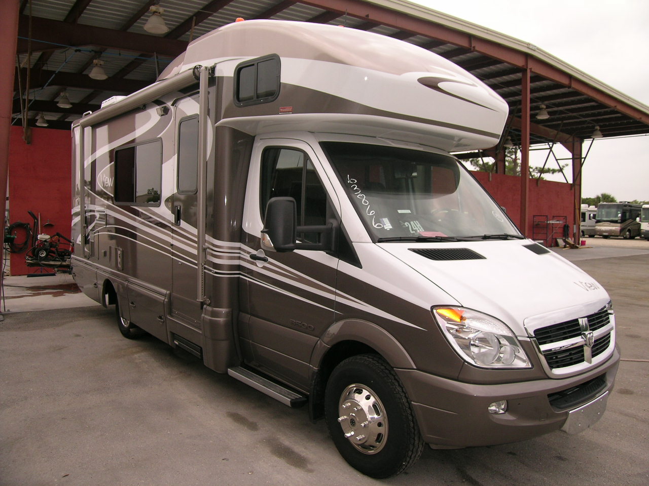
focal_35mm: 28
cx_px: 324
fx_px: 525
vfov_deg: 49.7
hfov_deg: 63.4
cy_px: 243
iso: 50
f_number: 4
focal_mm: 5.8
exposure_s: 1/592
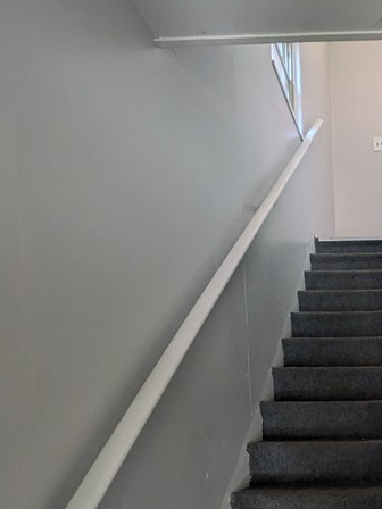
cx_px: 395
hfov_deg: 38.4
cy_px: 460
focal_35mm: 32
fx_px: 471
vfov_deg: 50.3
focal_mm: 1.83
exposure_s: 1/120
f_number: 2.2
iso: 231
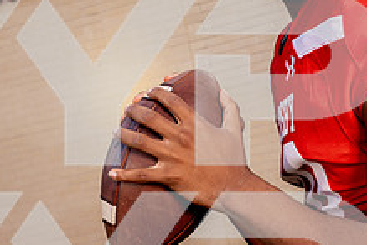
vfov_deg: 12.0
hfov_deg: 17.9
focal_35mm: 114
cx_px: 163
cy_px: 78
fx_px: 1162
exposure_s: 1/250
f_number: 8
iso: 500
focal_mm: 43
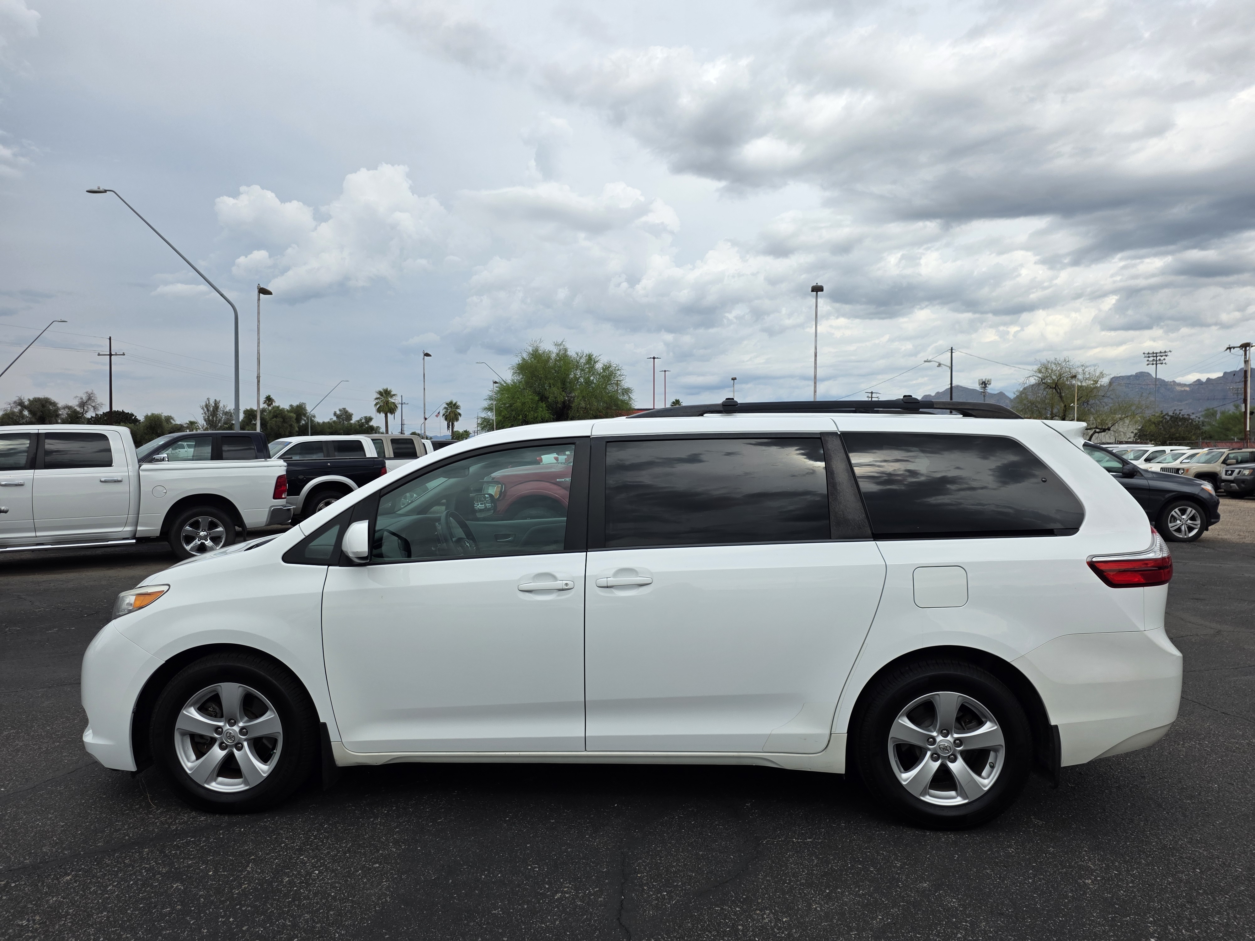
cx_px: 628
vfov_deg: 58.9
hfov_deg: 73.9
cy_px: 470
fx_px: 834
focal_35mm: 23
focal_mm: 6.25
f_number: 1.7
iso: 80
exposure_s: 1/6809
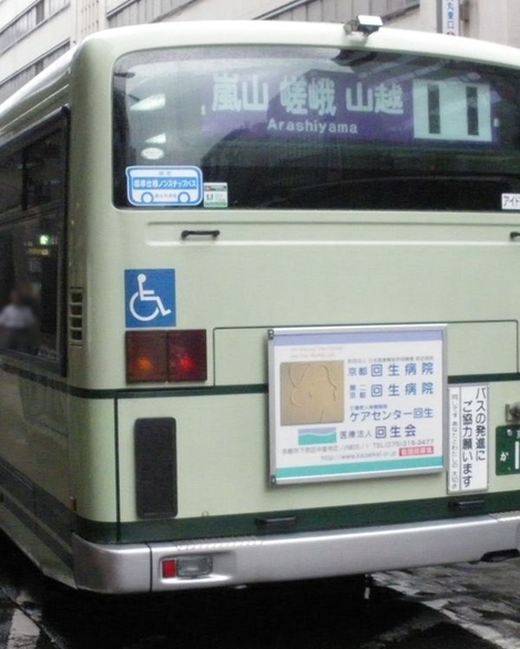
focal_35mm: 48
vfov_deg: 38.8
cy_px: 322
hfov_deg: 31.5
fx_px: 923
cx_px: 249
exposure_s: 1/160
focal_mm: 6.3
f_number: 5.4
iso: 800
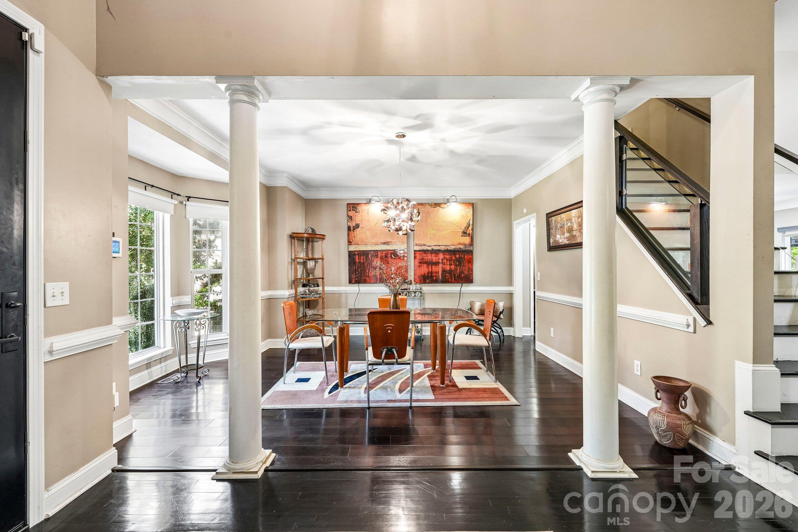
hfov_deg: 96.7
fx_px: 355
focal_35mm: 16
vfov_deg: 73.7
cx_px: 399
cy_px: 266
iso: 400
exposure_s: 1/2
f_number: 8
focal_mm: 16
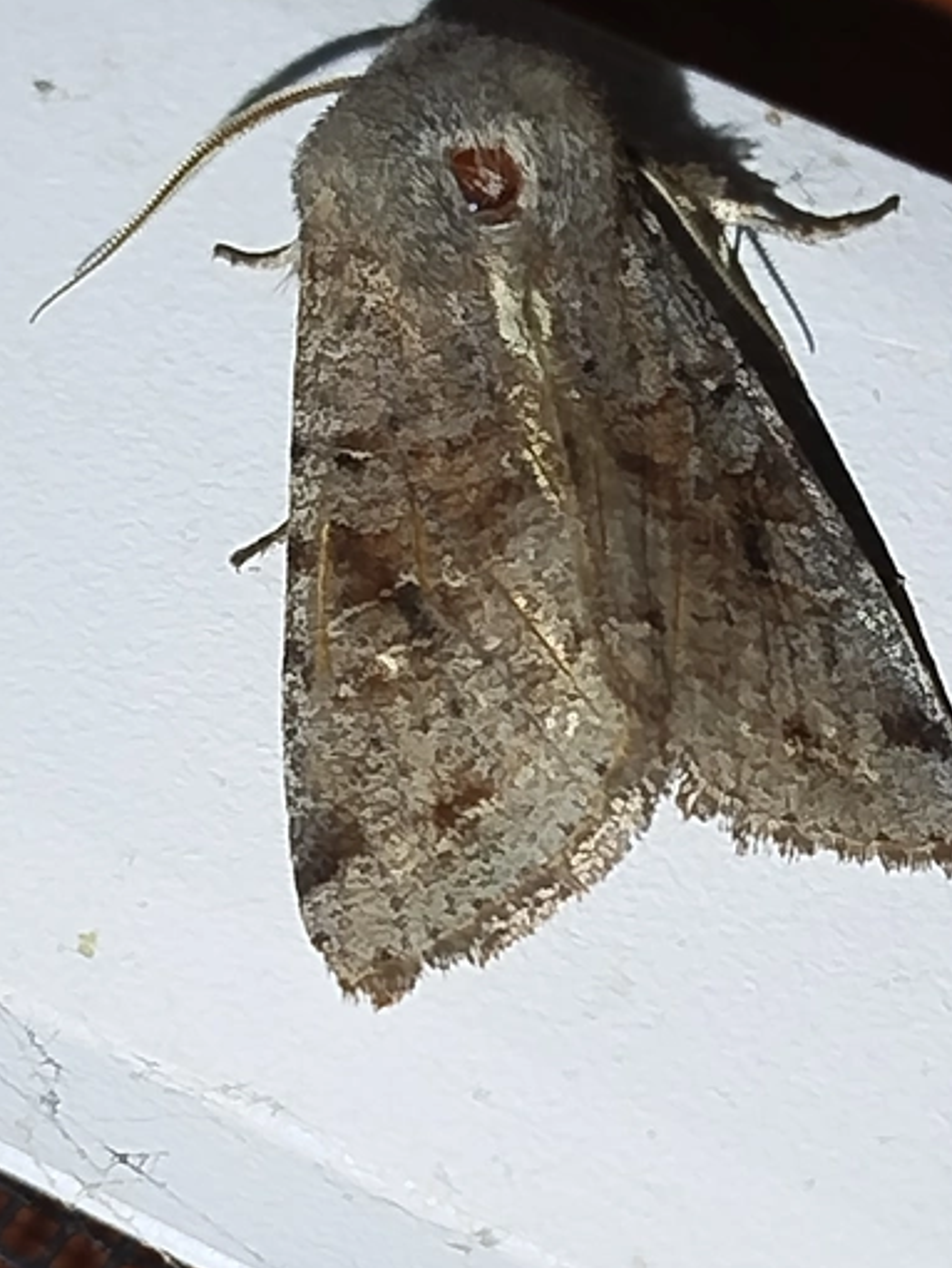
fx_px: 5056
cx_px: 532
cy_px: 579
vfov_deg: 14.3
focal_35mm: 138
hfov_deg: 10.8
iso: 100
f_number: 1.7
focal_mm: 5.31
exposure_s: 1/50
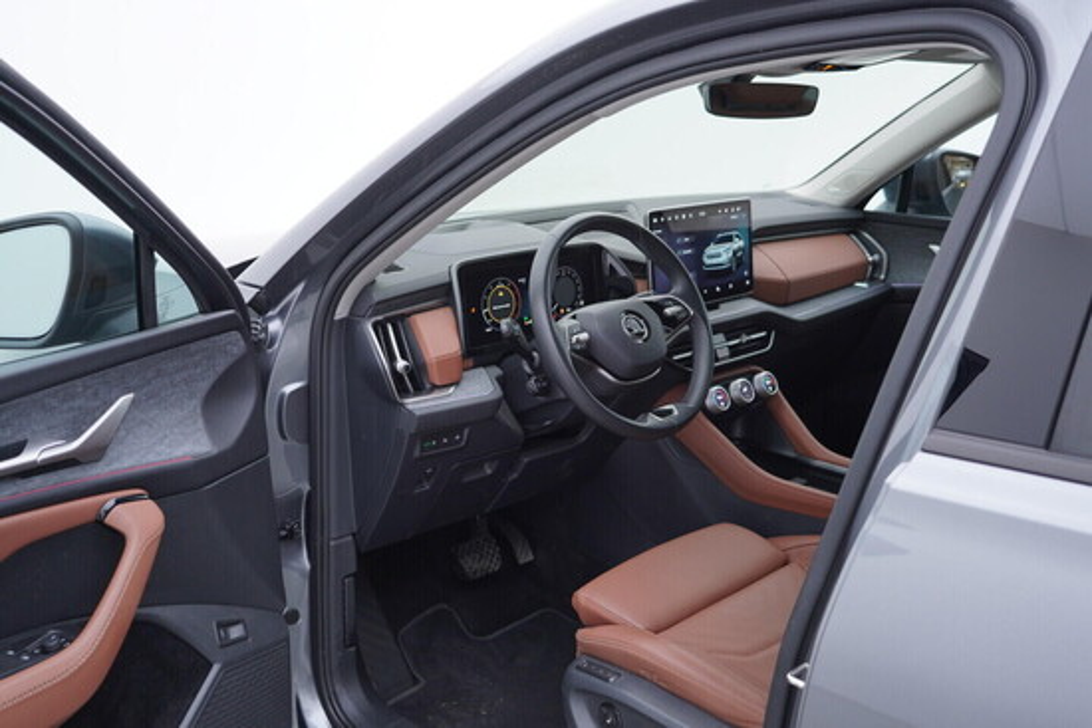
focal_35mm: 36
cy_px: 364
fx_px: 1092
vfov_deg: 36.9
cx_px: 546
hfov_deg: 53.1
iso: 125
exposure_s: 1/50
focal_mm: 24
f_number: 3.2
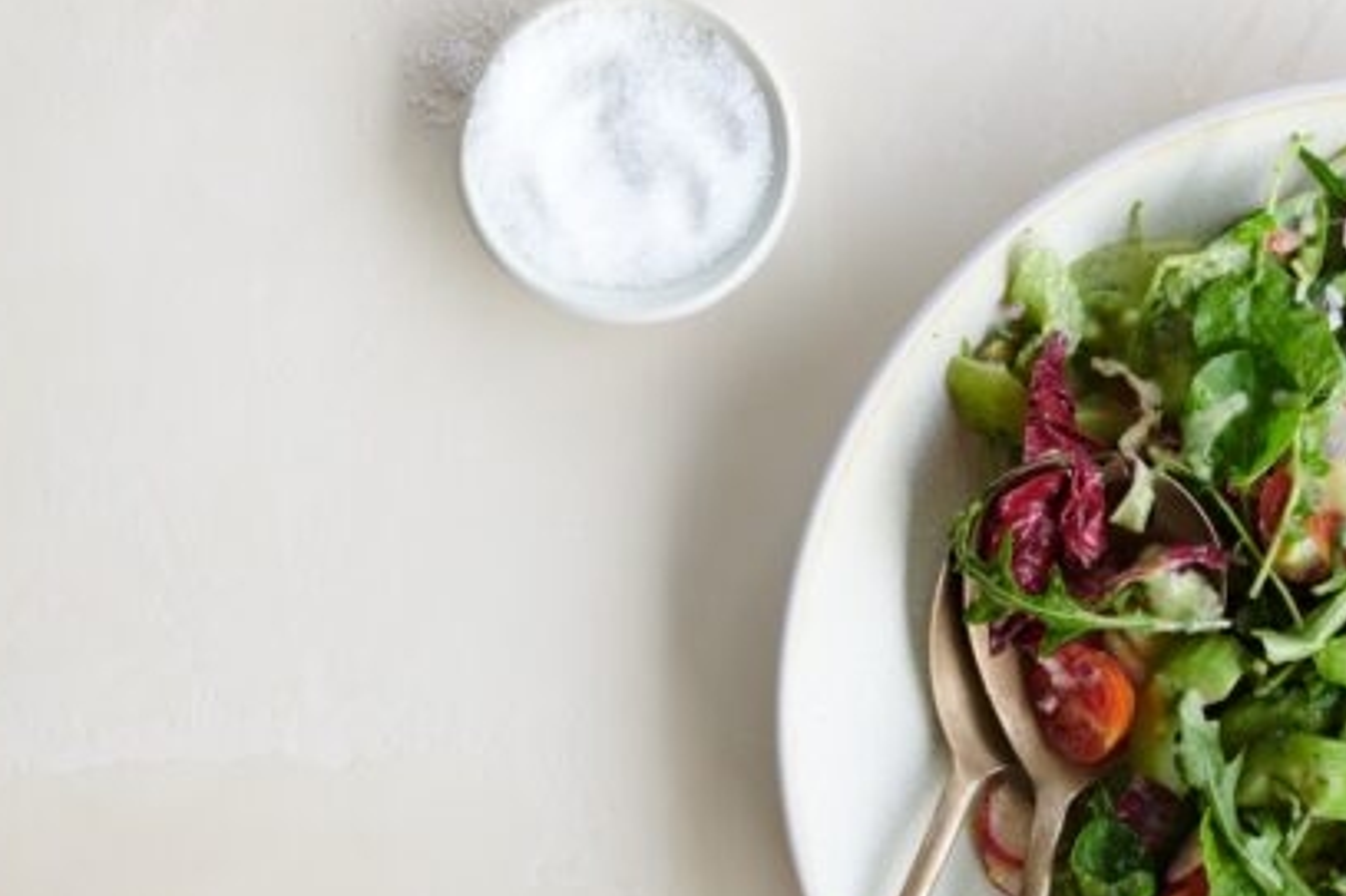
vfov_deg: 9.1
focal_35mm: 151
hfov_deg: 13.5
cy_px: 534
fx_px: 5643
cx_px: 1224
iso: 400
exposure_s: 1/40
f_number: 11
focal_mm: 60
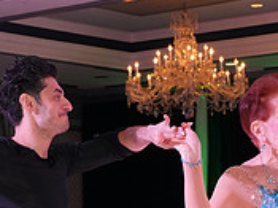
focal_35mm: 163
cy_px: 279
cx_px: 180
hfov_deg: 12.1
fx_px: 1308
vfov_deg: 8.9
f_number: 6.3
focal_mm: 51
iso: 3200
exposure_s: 1/250
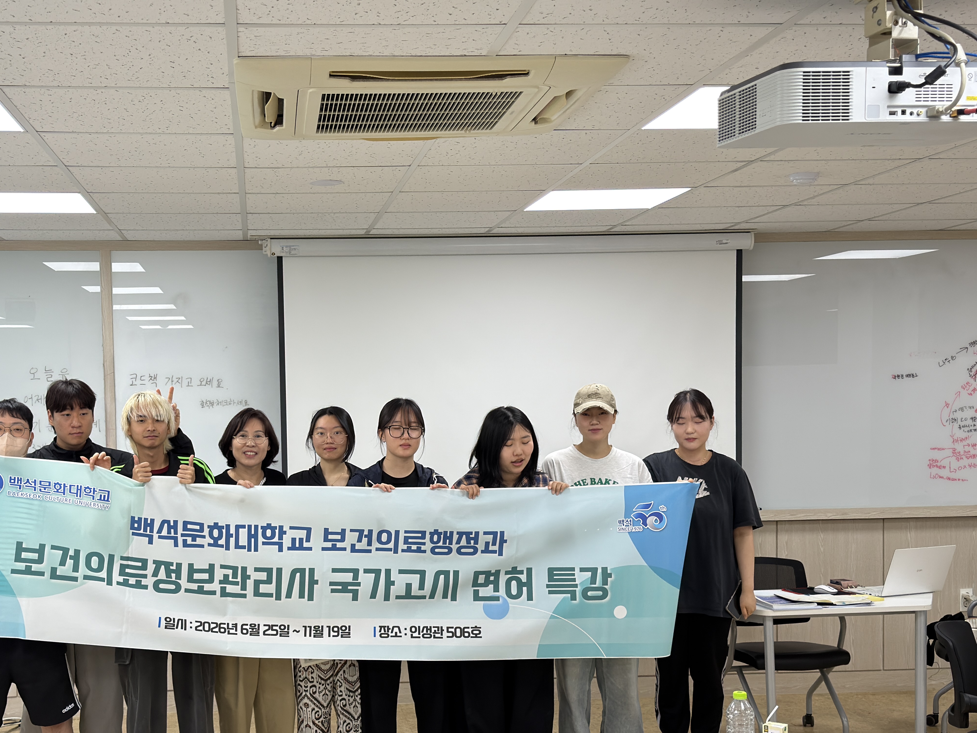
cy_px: 464
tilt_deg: -3.1
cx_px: 355
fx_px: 1383
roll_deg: +1.3
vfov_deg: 29.5
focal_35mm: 49
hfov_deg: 38.6
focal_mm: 6.76
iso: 80
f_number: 1.78
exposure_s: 1/177
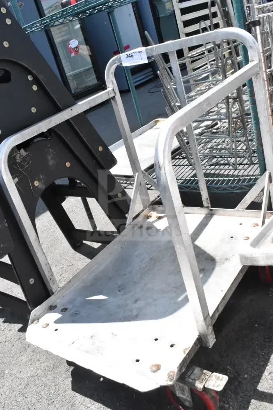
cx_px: 136
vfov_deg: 57.2
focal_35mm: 33
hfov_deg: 40.0
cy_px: 205
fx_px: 375
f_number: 20
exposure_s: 1/1600
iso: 6400
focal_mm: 22
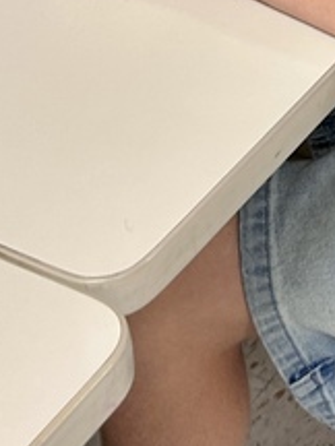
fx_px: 1587
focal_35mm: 123
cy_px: -237
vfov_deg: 14.8
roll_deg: -0.1
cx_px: 449
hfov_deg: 11.7
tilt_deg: -27.4
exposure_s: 1/60
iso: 100
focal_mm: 5.7
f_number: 1.5
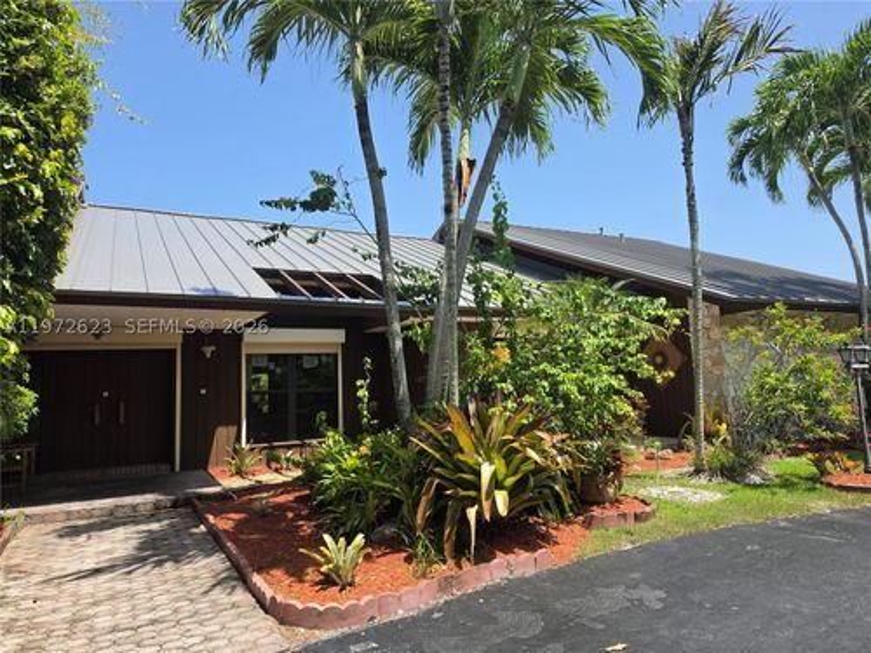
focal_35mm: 23
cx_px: 436
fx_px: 579
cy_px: 326
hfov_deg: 73.9
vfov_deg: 58.9
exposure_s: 1/3667
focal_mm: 6.5
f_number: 1.4
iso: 64
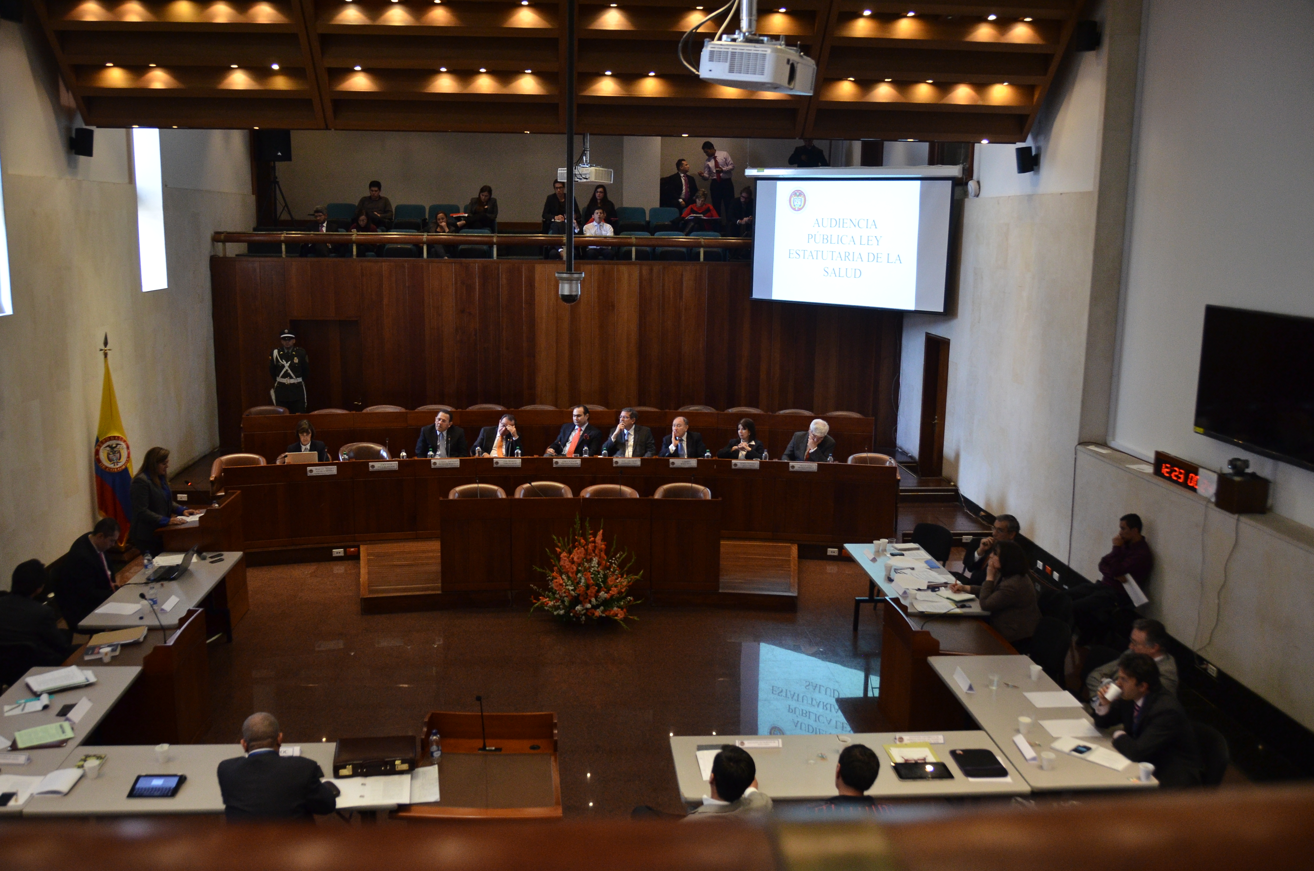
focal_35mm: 30
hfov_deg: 62.0
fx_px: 1093
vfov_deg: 43.4
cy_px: 436
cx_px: 657
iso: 1250
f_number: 3.5
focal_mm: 20
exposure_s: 1/125
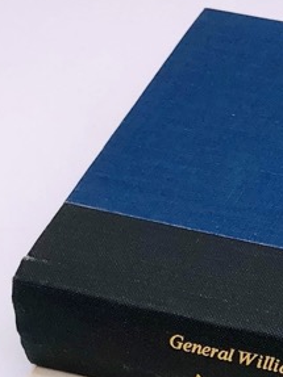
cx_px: 299
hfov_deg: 11.7
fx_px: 1364
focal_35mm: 125
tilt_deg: -51.6
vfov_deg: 14.8
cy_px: 548
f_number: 1.8
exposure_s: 1/489
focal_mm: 3.99
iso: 20
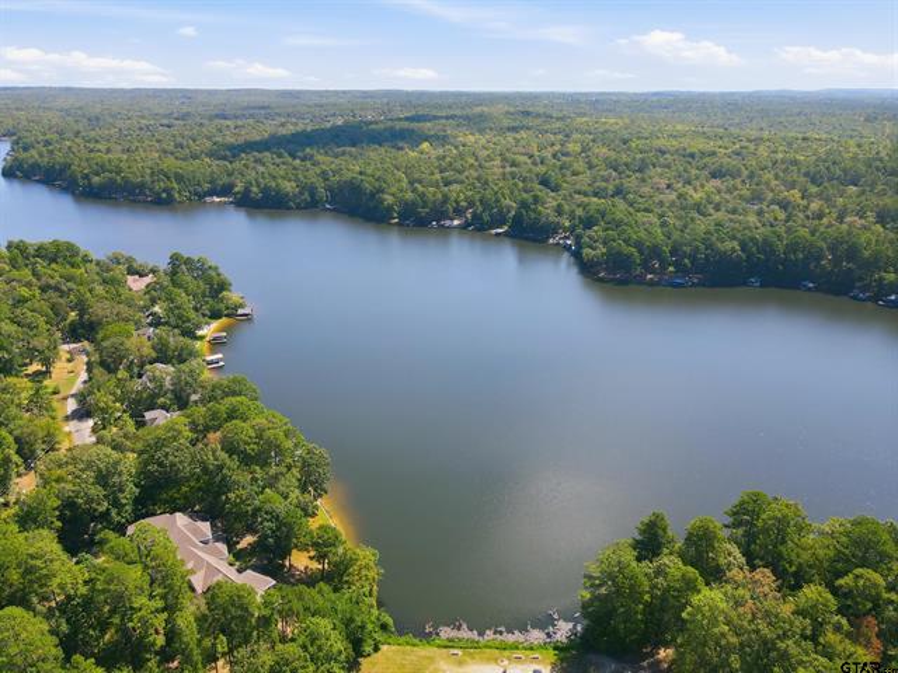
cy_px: 336
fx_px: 623
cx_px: 449
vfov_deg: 56.8
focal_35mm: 24
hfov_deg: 71.6
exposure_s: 1/500
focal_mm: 4.5
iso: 100
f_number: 2.8
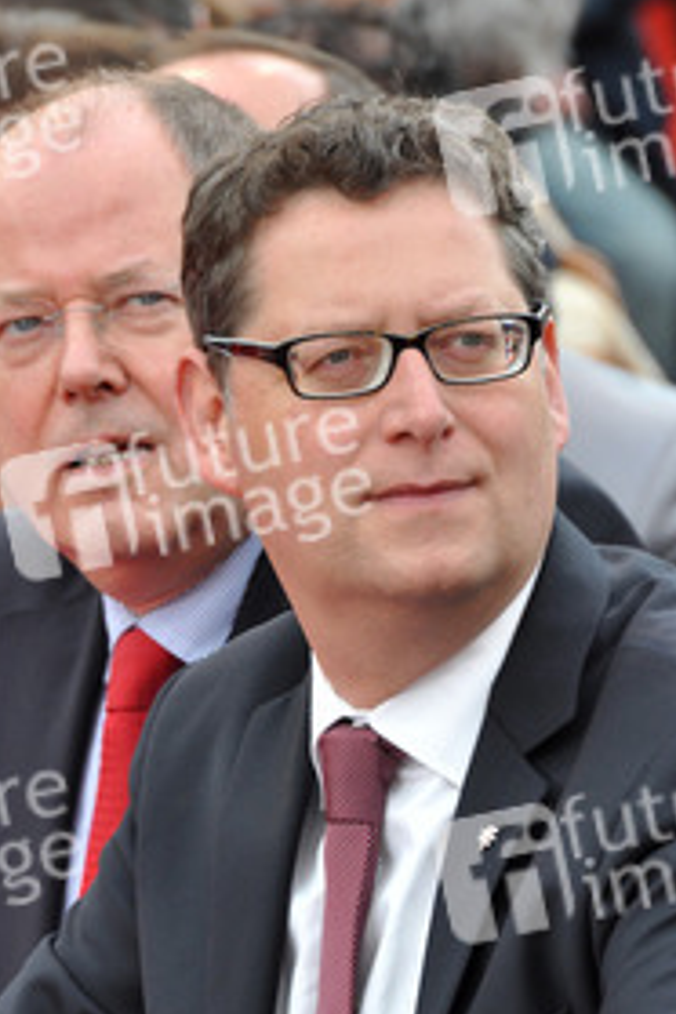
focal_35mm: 646
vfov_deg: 3.2
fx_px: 18194
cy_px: 676
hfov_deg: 2.1
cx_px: 293
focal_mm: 300
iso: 400
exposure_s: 1/125
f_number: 8
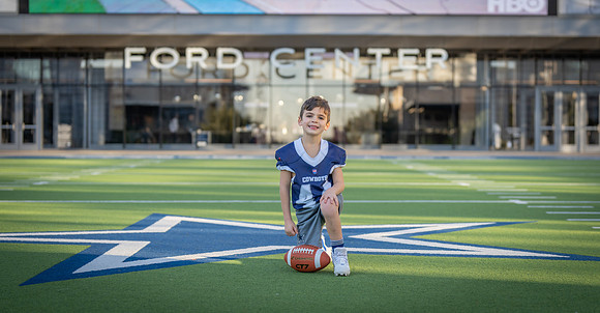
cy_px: 178
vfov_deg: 14.3
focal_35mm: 80
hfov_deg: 27.1
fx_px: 1245
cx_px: 320
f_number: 2.8
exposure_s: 1/400
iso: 100
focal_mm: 70
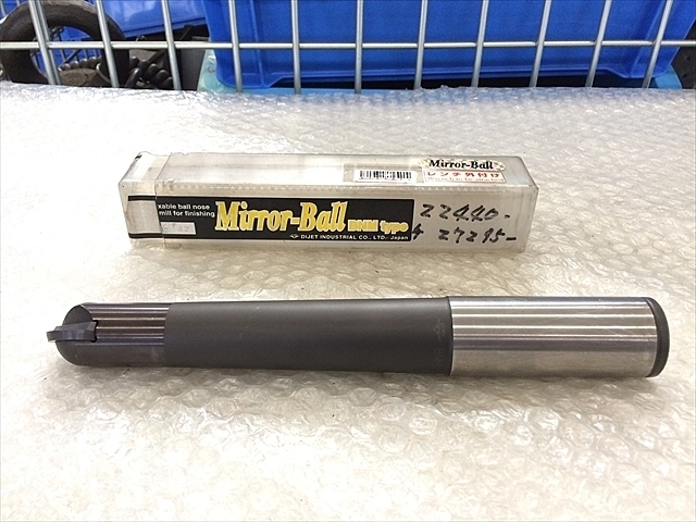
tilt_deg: -35.2
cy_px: 261
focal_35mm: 29
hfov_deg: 61.7
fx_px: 583
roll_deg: -0.1
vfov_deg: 48.2
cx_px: 348
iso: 40
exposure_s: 1/30
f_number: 2.2
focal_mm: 4.15
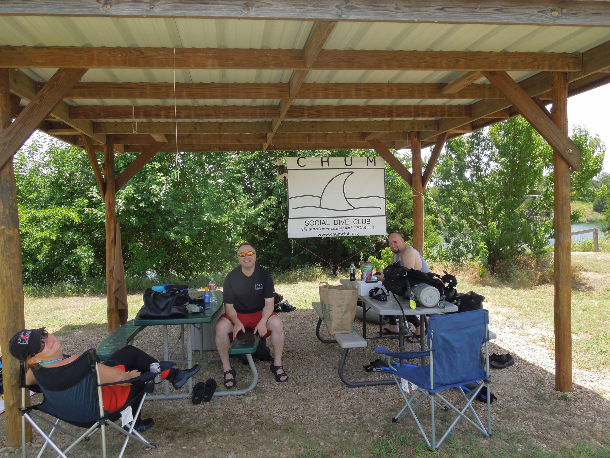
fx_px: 458
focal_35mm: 26
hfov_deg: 67.3
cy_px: 229
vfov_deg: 53.1
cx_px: 293
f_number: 3.3
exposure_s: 1/320
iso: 100
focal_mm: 4.5
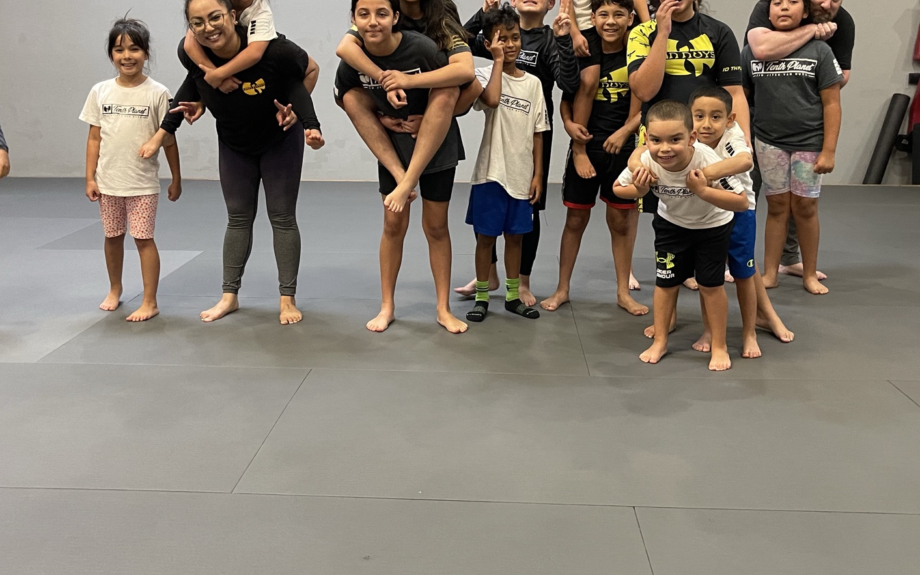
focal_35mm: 36
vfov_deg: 35.2
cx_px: 446
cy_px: 231
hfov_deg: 54.0
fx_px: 903
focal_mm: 5.1
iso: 400
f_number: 1.6
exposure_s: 1/40
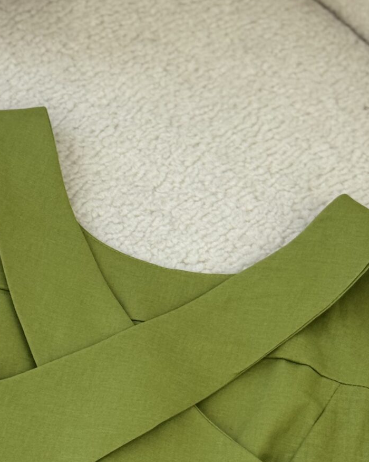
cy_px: 223
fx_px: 1870
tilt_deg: -56.5
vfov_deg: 14.1
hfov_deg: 11.2
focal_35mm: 137
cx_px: 85
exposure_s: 1/153
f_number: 1.78
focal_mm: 6.76
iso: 50
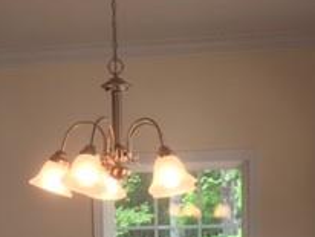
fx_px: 820
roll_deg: +2.2
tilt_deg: -7.3
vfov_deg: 15.4
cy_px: 333
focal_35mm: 90
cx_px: 116
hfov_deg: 21.7
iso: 40
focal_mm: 4.15
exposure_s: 1/60
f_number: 2.2
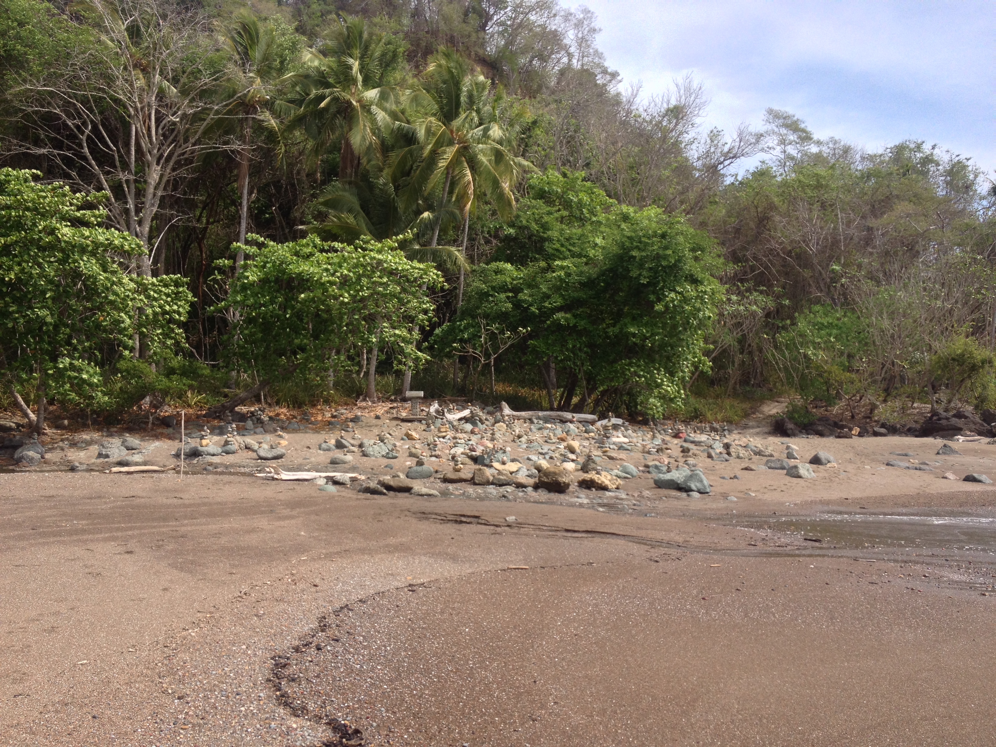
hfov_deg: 52.6
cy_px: 374
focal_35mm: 35
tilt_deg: +1.1
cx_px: 498
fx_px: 1007
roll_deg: +1.5
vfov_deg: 40.7
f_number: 2.4
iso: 50
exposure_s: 1/1227
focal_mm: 4.28
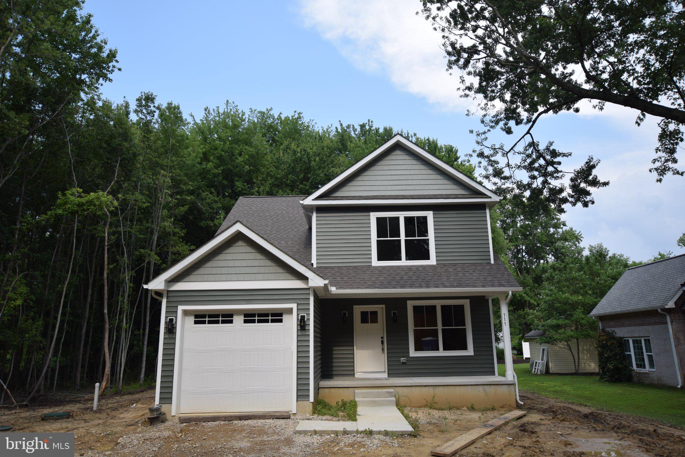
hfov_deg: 70.4
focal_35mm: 26
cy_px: 228
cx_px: 342
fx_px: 485
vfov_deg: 50.4
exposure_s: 1/250
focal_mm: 17
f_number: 5
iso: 100
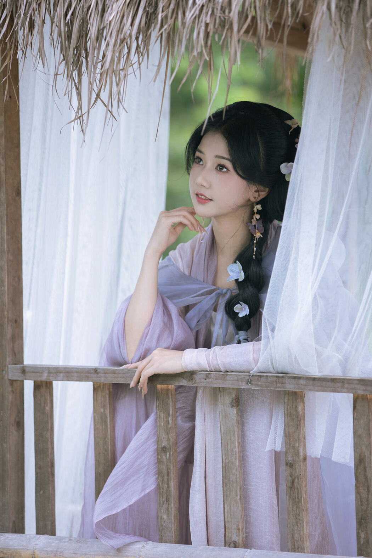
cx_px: 186
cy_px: 279
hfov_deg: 8.3
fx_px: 2557
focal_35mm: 165
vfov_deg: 12.5
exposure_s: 1/500
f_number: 2.8
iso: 100
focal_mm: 165
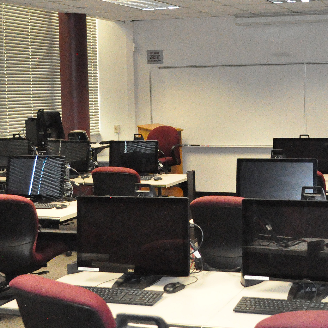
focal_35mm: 58
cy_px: 131
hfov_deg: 28.6
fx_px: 622
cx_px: 283
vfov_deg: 29.5
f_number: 4
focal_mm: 18
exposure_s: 1/200
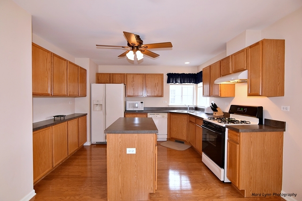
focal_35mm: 16
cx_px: 151
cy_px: 100
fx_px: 138
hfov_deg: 95.0
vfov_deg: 72.1
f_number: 5
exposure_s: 1/100
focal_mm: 11
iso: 800
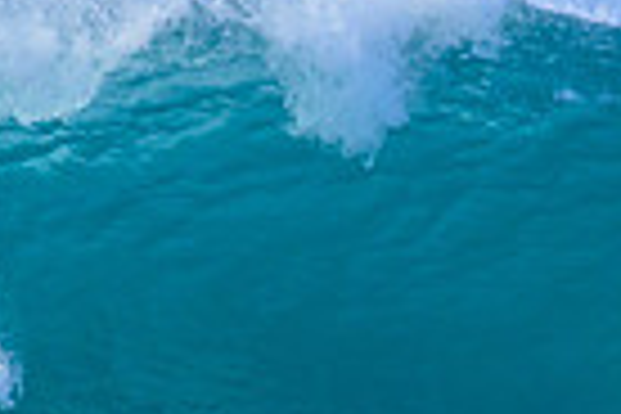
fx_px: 46640
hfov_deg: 0.8
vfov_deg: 0.5
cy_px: 500
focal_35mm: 2704
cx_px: 1068
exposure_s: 1/2000
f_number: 8
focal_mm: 560
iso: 1100
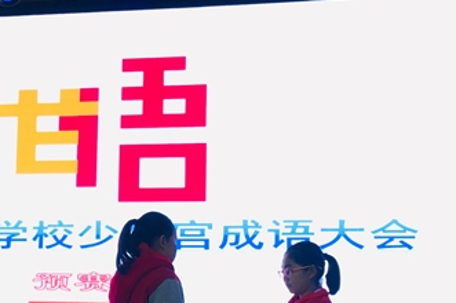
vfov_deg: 18.4
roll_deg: -2.4
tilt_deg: +8.2
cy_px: 267
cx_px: 55
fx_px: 924
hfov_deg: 26.9
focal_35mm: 73
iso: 32
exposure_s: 1/33
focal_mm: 4.15
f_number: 2.2
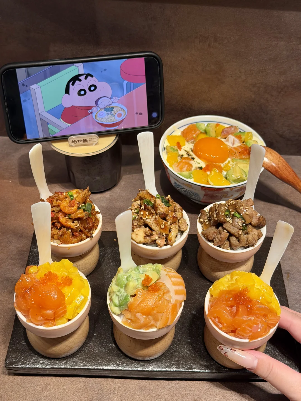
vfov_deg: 39.7
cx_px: 150
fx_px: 557
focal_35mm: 48
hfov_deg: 30.3
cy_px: 200
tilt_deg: -46.0
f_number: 1.78
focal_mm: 6.76
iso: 64
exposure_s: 1/50
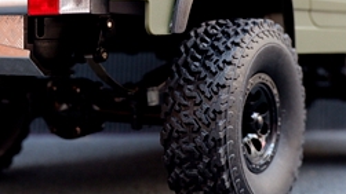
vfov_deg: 12.3
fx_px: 880
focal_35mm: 96
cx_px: 143
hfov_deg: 22.2
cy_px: -46
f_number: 4.4
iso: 1000
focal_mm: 24.9
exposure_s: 1/38
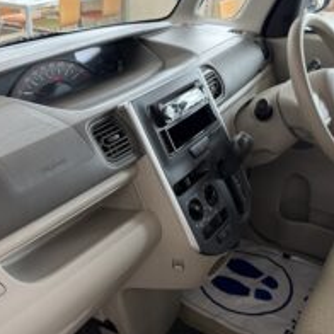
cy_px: 149
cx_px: 143
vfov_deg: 40.9
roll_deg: +0.1
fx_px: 448
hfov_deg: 40.8
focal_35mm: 41
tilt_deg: -24.0
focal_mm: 5.96
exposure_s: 1/103
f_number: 1.6
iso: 125
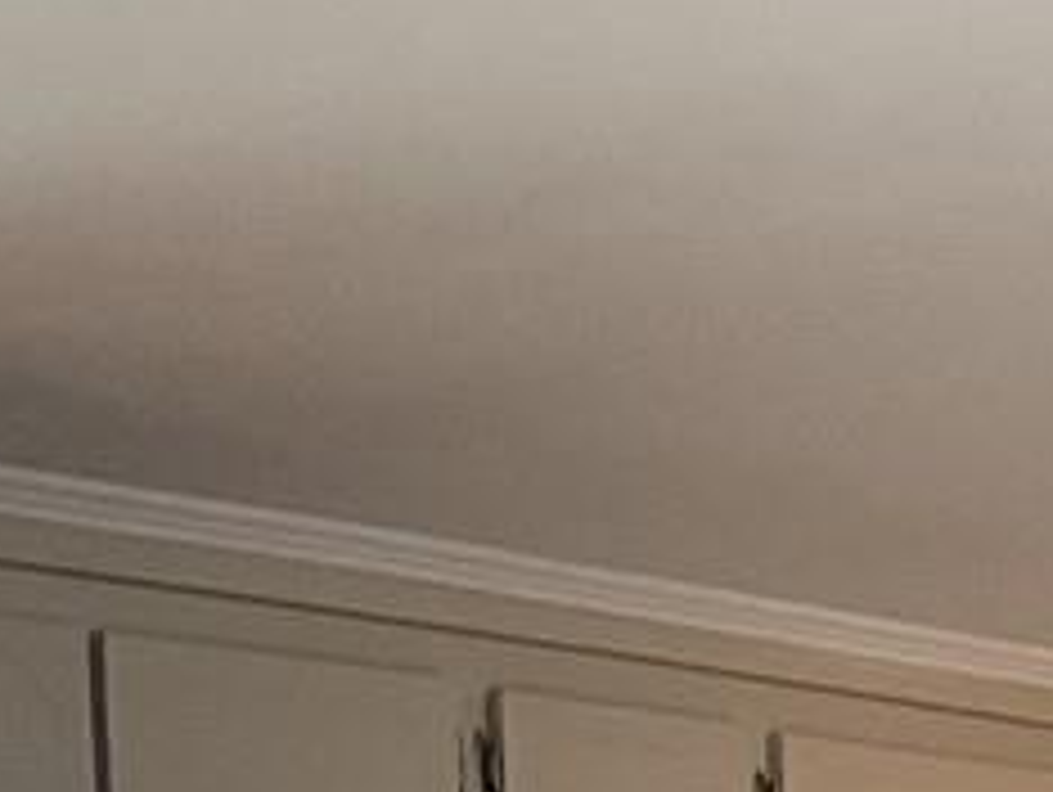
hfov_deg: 9.9
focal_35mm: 198
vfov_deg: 6.6
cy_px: 2646
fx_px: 6029
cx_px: 1224
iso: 50
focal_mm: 3
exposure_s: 1/60
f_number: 1.8
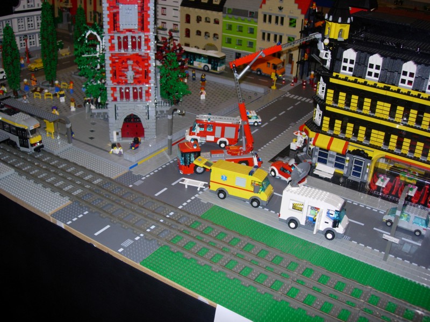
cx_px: 215
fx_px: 472
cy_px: 161
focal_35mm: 38
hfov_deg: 49.0
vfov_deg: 37.7
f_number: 2.8
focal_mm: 7.8
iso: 79
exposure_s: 1/64
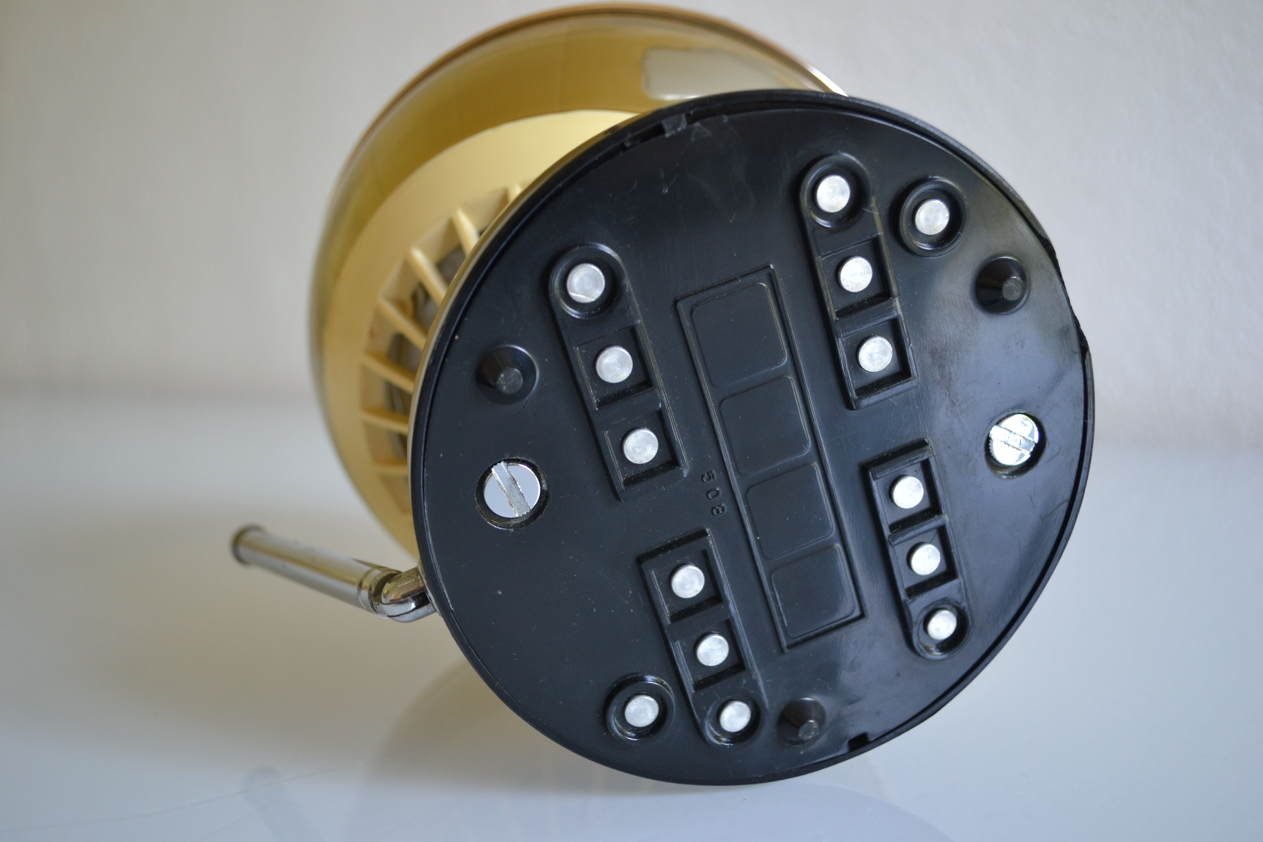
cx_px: 632
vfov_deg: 40.0
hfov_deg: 57.2
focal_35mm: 33
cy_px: 421
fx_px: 1158
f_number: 4
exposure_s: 1/30
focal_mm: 22
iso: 400
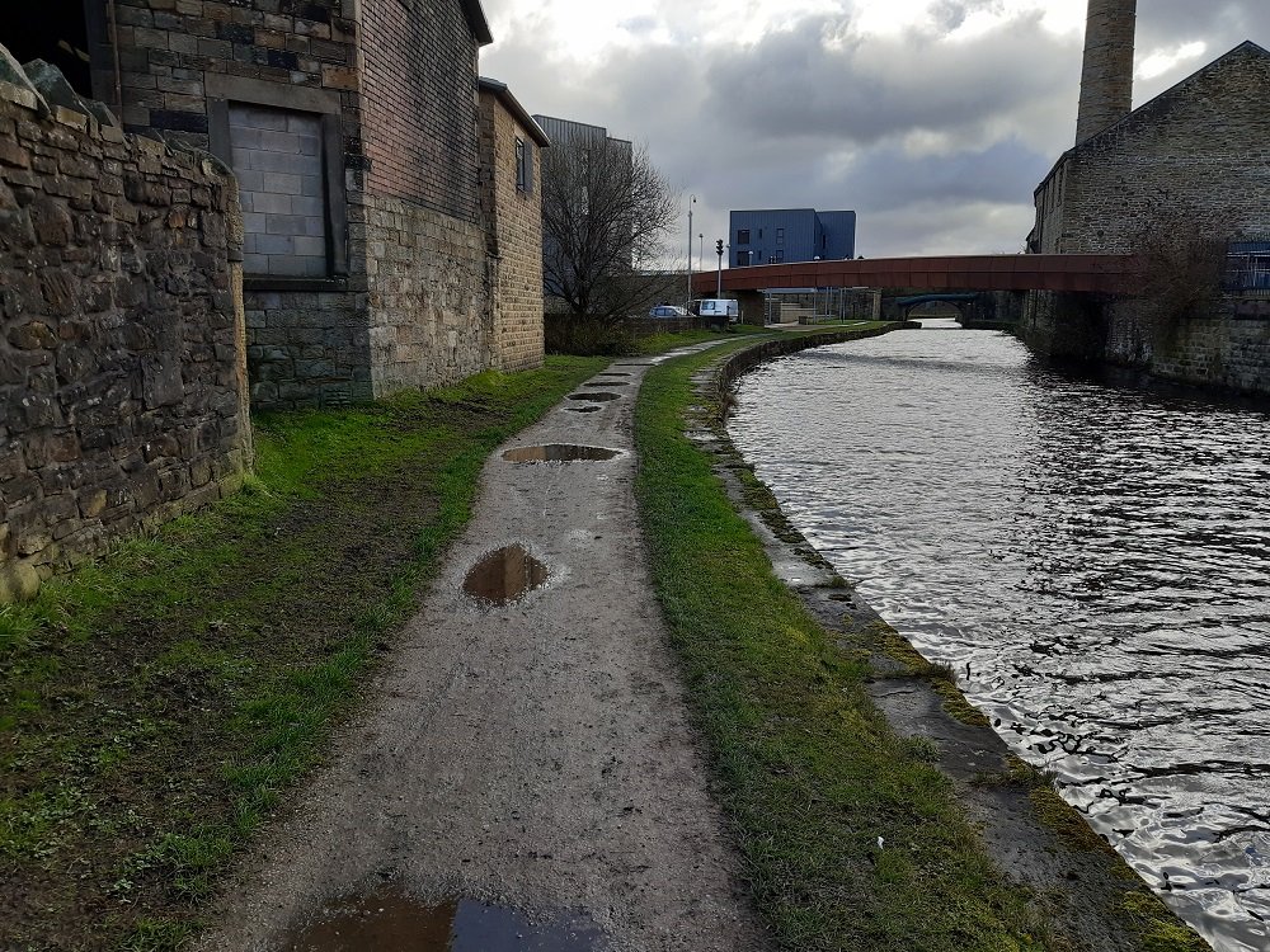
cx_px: 635
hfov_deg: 67.3
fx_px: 954
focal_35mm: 26
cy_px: 476
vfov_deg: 53.1
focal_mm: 3.92
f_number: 1.7
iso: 40
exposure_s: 1/378
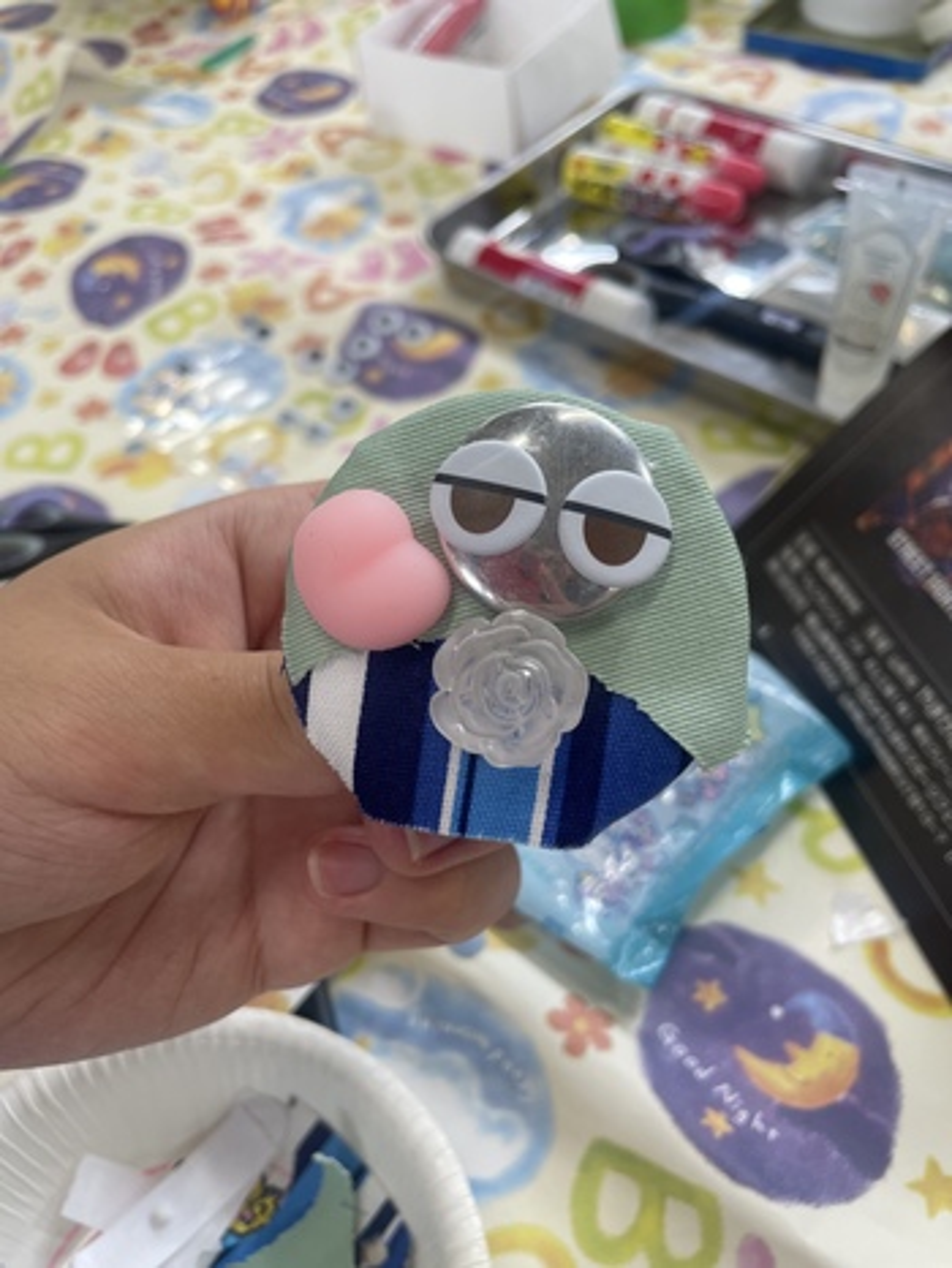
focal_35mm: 26
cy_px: 634
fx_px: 953
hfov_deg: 53.1
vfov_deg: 67.3
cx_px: 476
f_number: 1.6
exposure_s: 1/121
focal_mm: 4.2
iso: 32
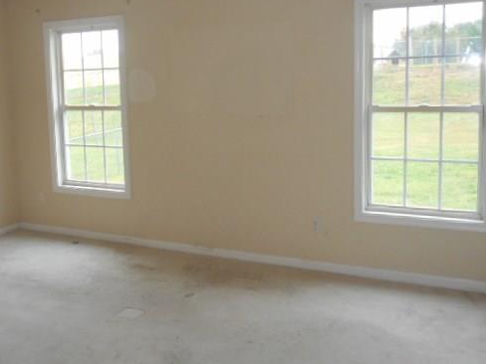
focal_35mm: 38
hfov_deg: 48.6
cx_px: 190
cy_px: 136
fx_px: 534
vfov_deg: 37.5
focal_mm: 5.2
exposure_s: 1/25
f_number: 4
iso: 280
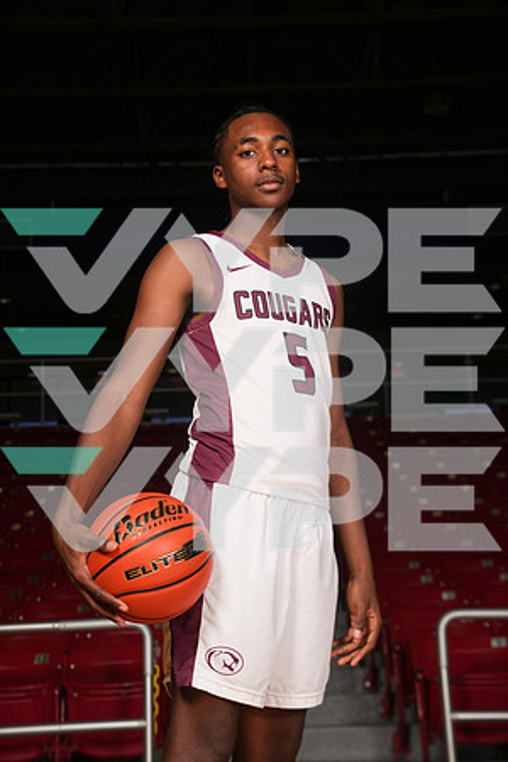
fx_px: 1482
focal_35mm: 70
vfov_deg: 28.8
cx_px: 254
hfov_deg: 19.5
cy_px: 381
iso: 250
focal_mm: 70
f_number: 6.3
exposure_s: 1/200
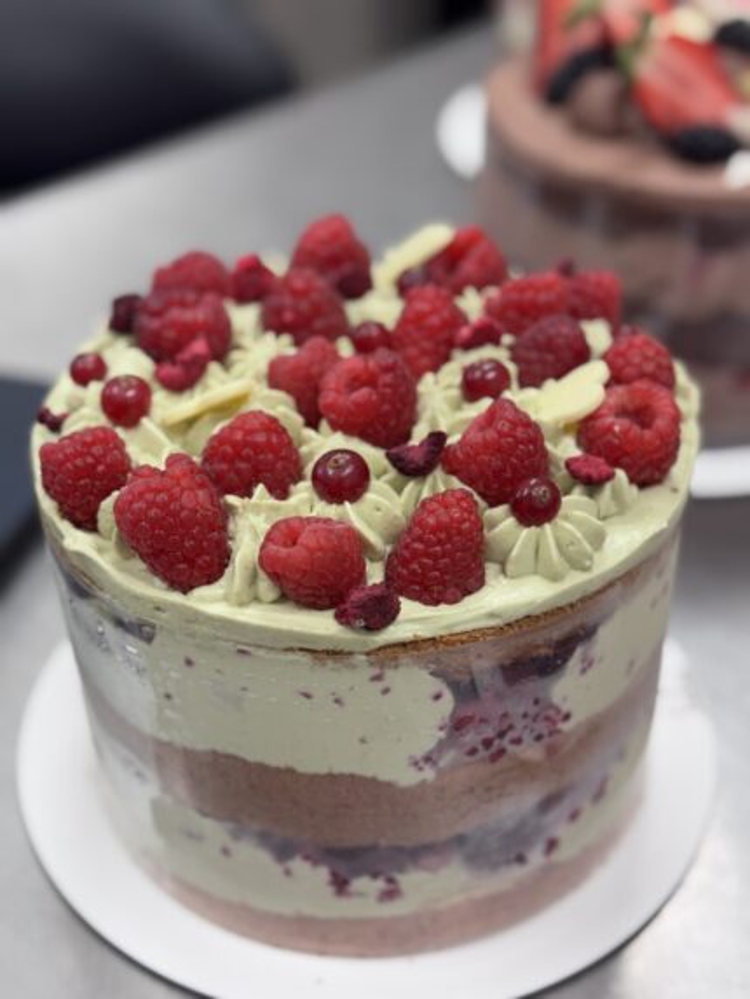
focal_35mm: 48
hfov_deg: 30.3
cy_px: 500
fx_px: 1386
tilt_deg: -36.3
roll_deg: +0.4
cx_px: 375
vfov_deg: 39.6
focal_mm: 6.76
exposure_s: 1/100
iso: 160
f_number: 1.78
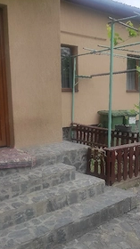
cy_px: 138
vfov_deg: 51.5
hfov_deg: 30.3
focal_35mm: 39
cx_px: 85
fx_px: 258
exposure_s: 1/2500
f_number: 1.89
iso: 100
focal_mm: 5.43
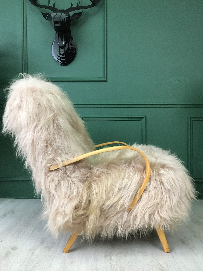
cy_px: 136
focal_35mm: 29
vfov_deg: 61.7
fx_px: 227
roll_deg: +0.0
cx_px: 102
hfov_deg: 48.2
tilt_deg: +0.0
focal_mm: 4.15
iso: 200
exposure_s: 1/20
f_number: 2.2
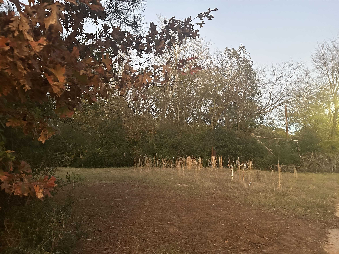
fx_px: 235
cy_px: 127
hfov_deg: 71.6
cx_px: 170
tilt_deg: +7.0
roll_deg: -1.6
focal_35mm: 24
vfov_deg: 56.8
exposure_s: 1/41
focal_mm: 6.86
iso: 1000
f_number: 1.78
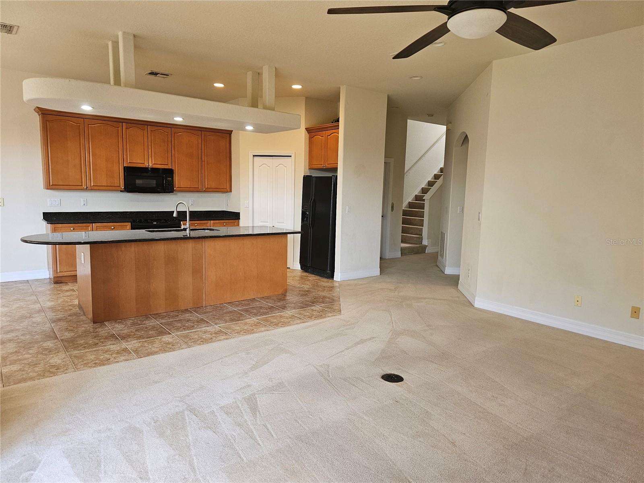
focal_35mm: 23
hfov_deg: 73.9
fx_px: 428
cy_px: 242
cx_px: 322
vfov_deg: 58.9
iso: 250
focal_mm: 6.3
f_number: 1.7
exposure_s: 1/120
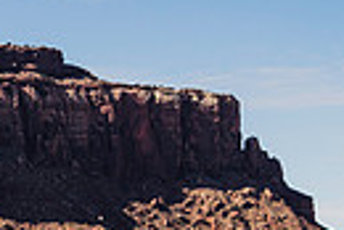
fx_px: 2200
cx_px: -105
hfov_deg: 8.8
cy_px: 477
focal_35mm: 230
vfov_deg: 5.8
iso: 160
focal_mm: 50
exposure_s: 1/640
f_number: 7.1
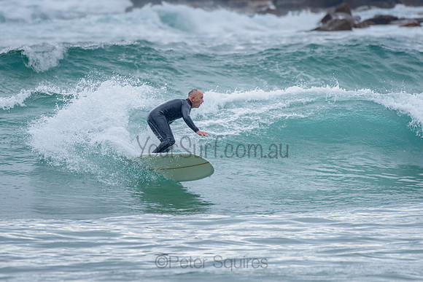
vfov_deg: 2.2
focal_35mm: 613
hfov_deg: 3.4
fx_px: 7207
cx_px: 164
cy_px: 128
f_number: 5.6
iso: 500
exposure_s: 1/1250
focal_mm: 500
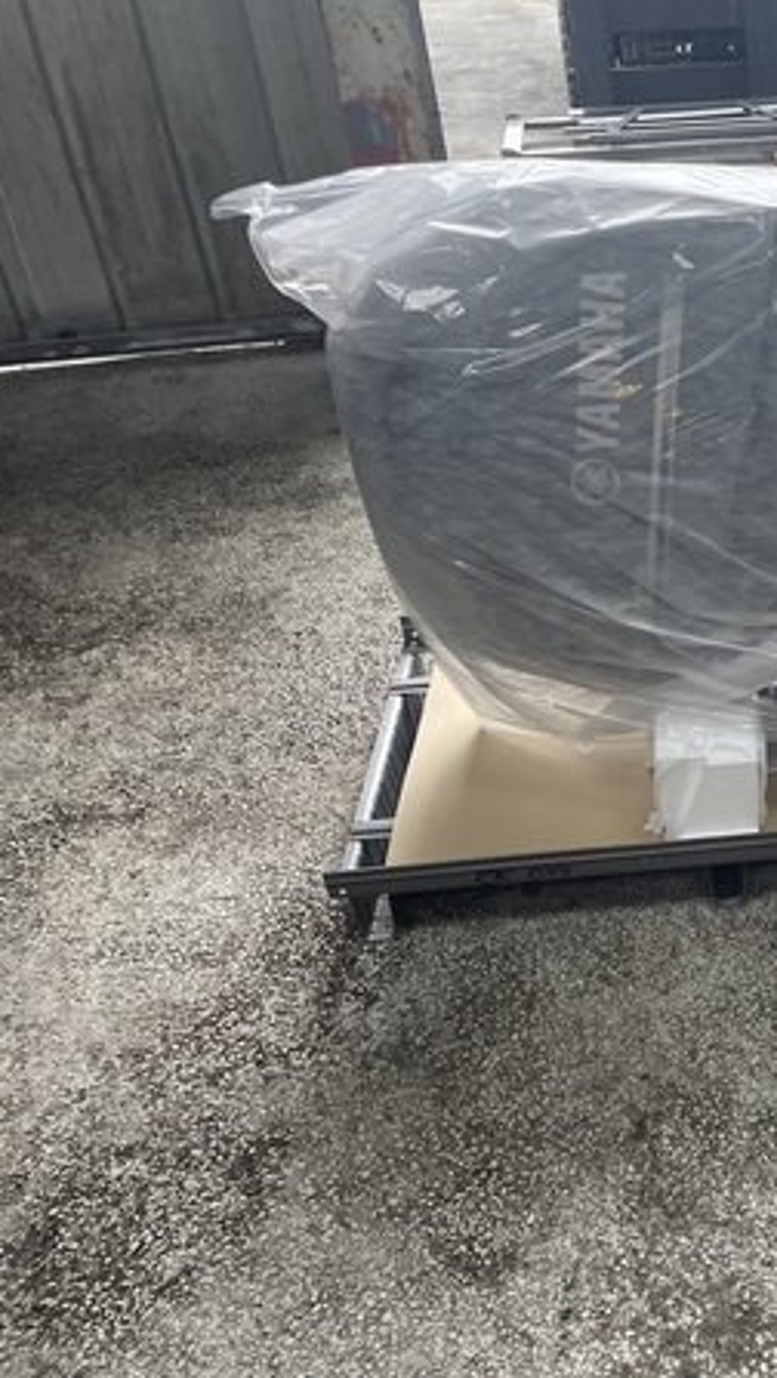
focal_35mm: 38
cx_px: 829
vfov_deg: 52.8
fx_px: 1389
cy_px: 687
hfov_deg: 28.7
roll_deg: +1.1
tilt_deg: -35.3
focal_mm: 4.2
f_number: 1.6
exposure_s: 1/121
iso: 100
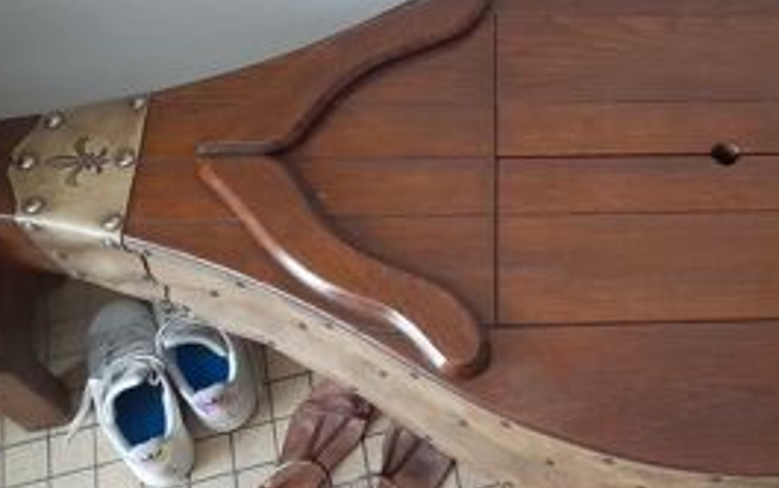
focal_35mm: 48
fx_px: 1020
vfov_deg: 26.8
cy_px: 191
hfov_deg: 40.2
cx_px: 617
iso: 640
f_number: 2
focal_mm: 4.6
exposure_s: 1/10
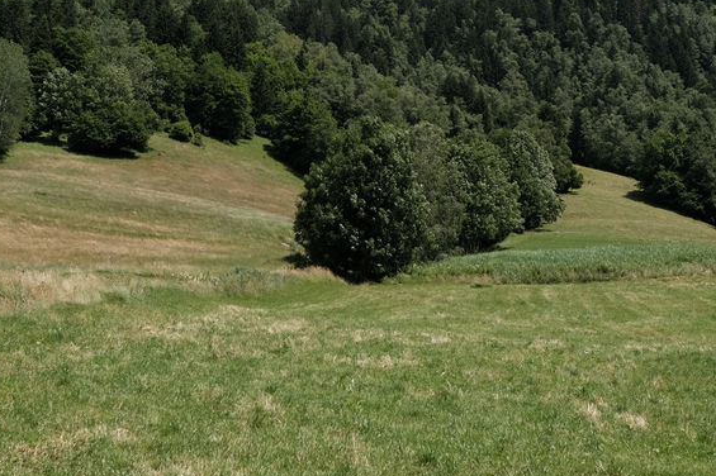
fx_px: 1232
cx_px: 317
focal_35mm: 62
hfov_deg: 32.4
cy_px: 145
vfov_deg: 21.8
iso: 320
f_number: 4
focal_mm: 23
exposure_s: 1/2400
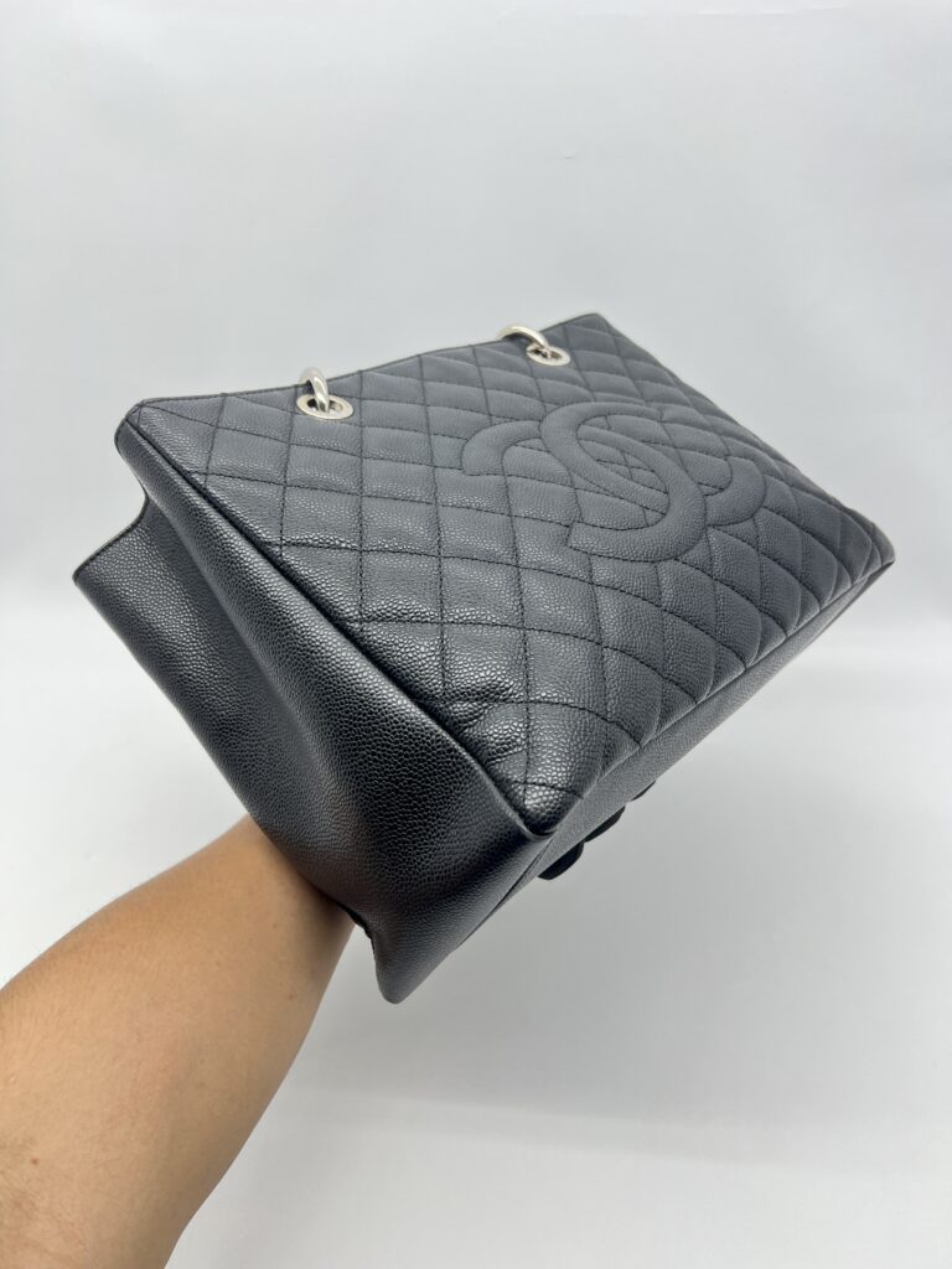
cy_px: 634
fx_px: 953
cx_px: 476
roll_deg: +1.1
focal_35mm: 26
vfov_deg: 67.3
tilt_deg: -32.5
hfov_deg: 53.1
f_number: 1.5
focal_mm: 5.7
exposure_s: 1/100
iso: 50
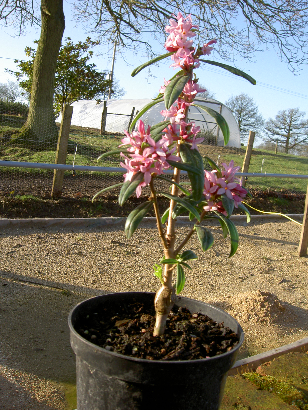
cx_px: 154
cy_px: 205
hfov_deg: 41.8
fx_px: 403
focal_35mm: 34
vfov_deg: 54.0
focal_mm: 5.6
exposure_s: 1/160
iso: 50
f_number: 4.7
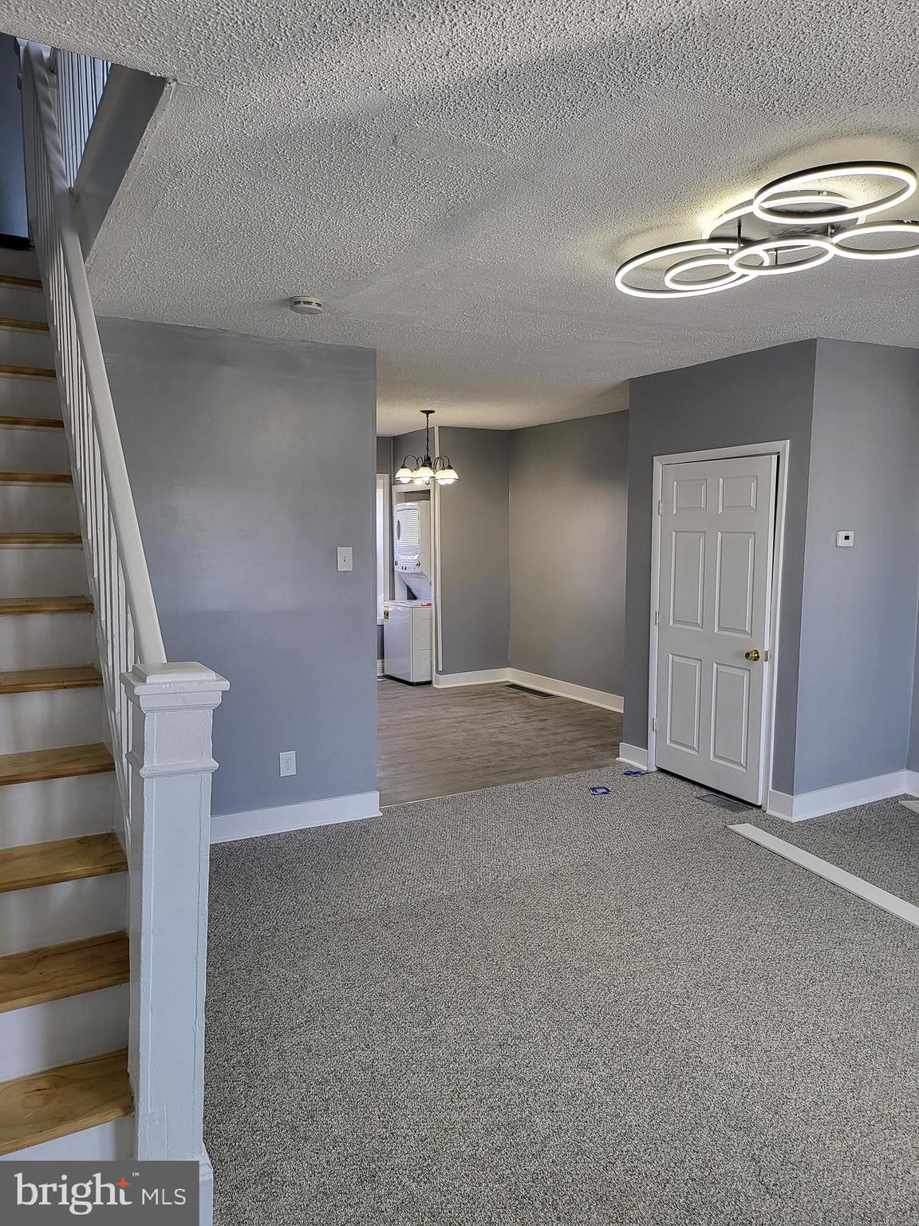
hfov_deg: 56.8
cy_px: 613
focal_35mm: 24
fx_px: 850
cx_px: 460
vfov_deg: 71.6
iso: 125
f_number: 1.8
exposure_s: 1/120
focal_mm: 5
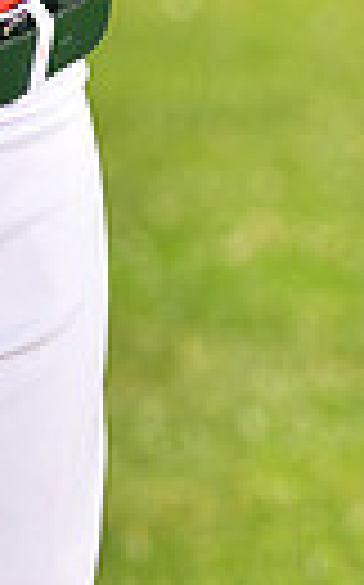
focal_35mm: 638
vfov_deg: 3.3
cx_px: -276
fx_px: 10149
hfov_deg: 2.1
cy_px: -612
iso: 80
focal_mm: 140
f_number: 5.6
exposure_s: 1/200
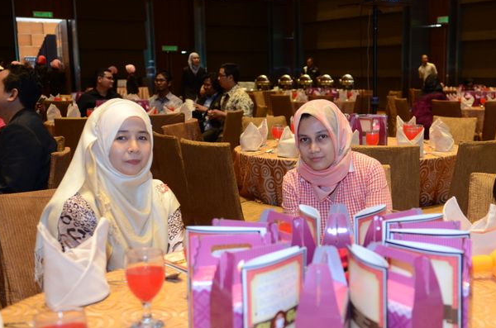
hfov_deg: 37.9
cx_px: 327
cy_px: 181
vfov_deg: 25.8
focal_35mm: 52
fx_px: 715
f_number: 2.8
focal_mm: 26
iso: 1250
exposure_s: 1/60
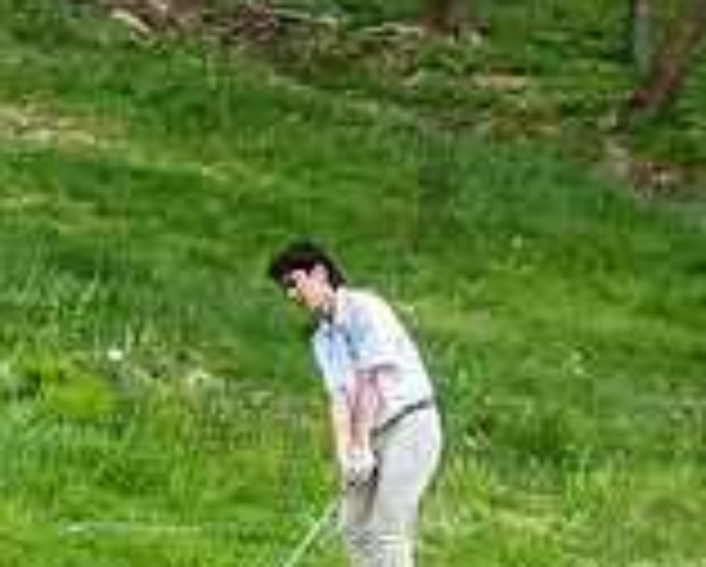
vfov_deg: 5.6
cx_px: -148
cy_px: 385
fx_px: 5795
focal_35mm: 277
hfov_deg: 6.9
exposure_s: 1/500
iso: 100
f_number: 3.5
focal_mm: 80
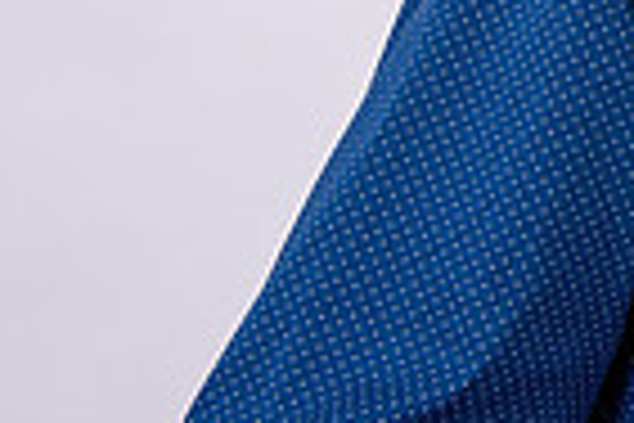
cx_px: 1075
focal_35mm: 164
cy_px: -284
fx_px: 2888
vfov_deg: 8.1
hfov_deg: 11.7
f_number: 9
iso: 125
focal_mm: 40
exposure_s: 1/250
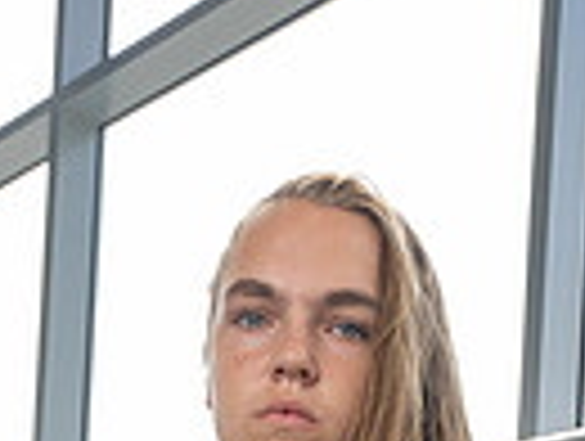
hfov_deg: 23.5
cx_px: 216
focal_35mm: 83
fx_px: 1405
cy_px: 976
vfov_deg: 13.9
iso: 800
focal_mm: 25
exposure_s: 1/250
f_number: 7.1
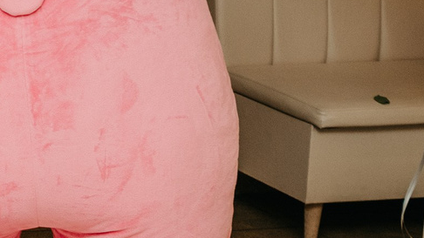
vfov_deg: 8.4
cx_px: -566
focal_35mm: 142
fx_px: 1596
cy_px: -57
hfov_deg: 12.3
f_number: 4
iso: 200
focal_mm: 24
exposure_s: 1/160
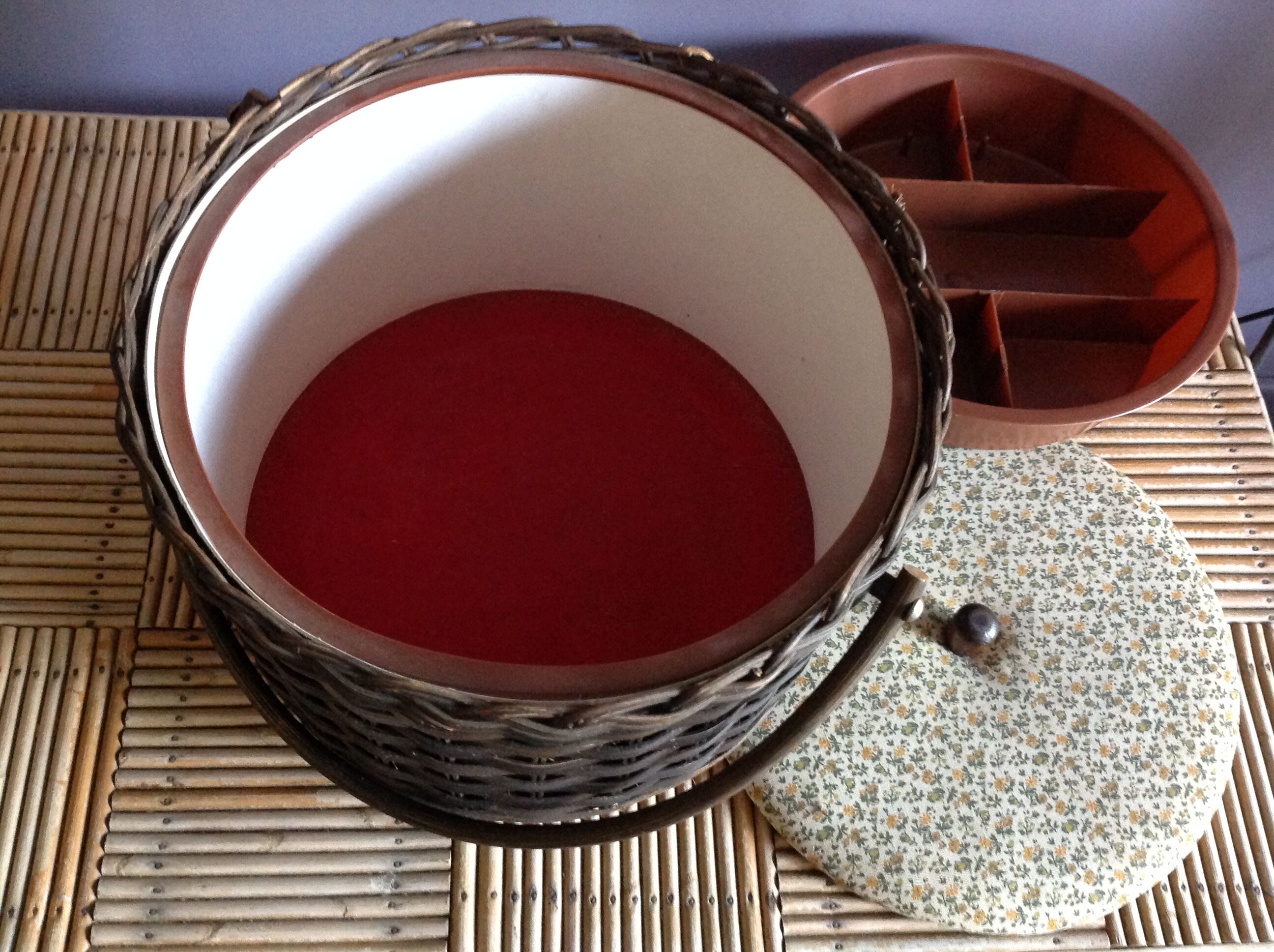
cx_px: 637
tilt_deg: -62.7
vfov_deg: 40.6
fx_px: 1286
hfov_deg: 52.7
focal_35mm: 35
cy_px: 476
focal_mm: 4.28
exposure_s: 1/15
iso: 400
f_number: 2.4
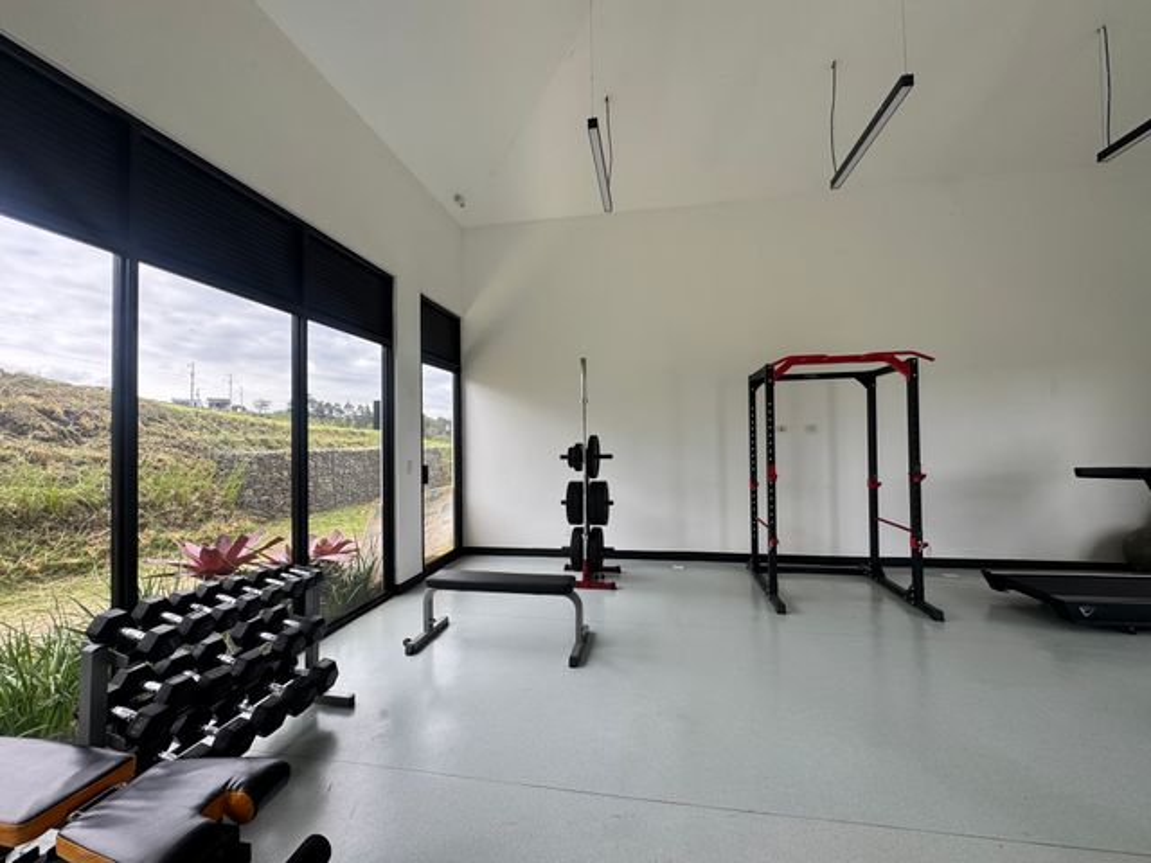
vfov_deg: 85.7
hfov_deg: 102.1
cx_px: 576
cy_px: 432
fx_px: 466
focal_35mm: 14
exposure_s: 1/218
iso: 40
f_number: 2.2
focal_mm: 2.22
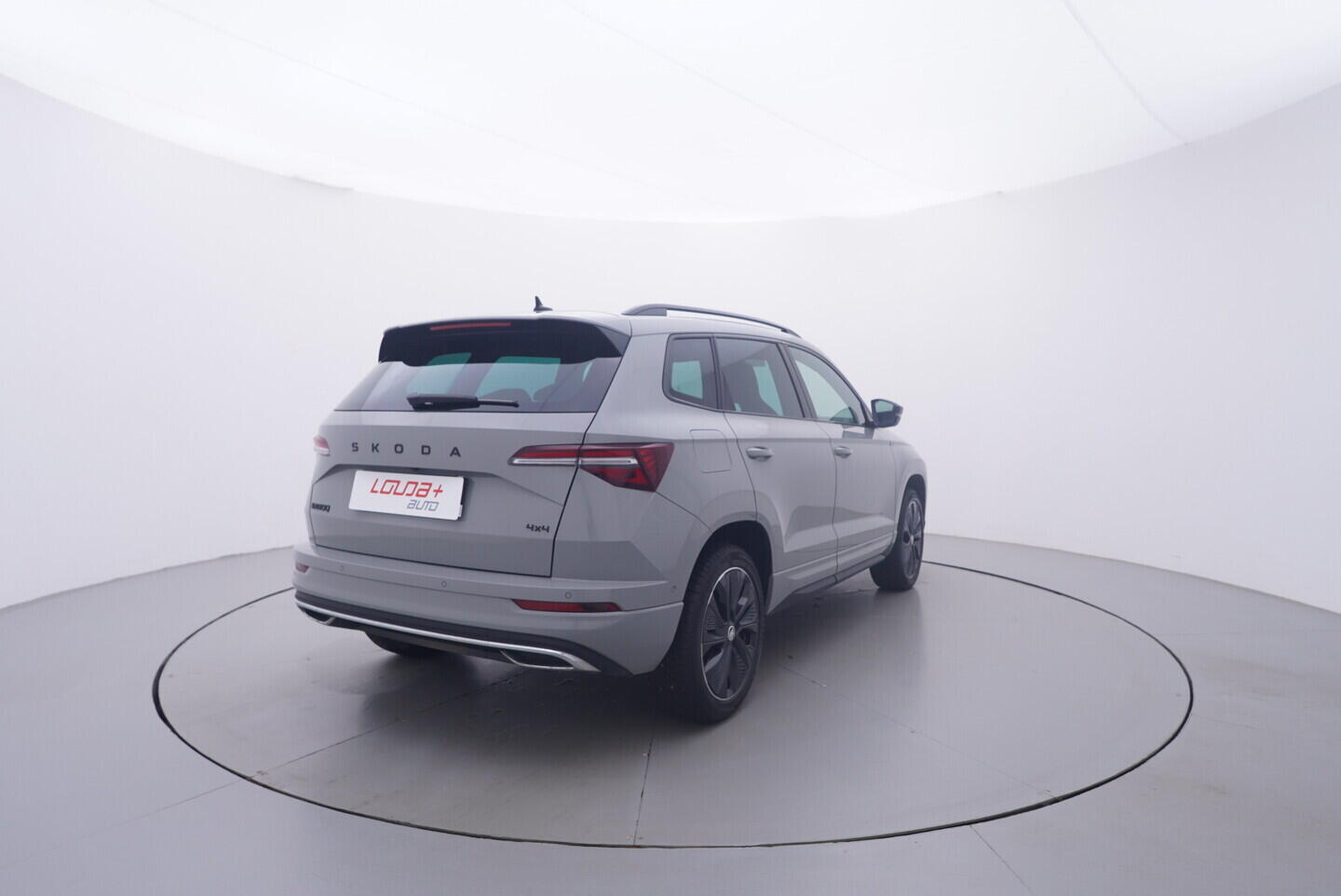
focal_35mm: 22
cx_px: 670
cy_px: 448
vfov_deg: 56.2
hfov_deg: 77.3
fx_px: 839
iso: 200
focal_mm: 15
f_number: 5
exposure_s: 1/80
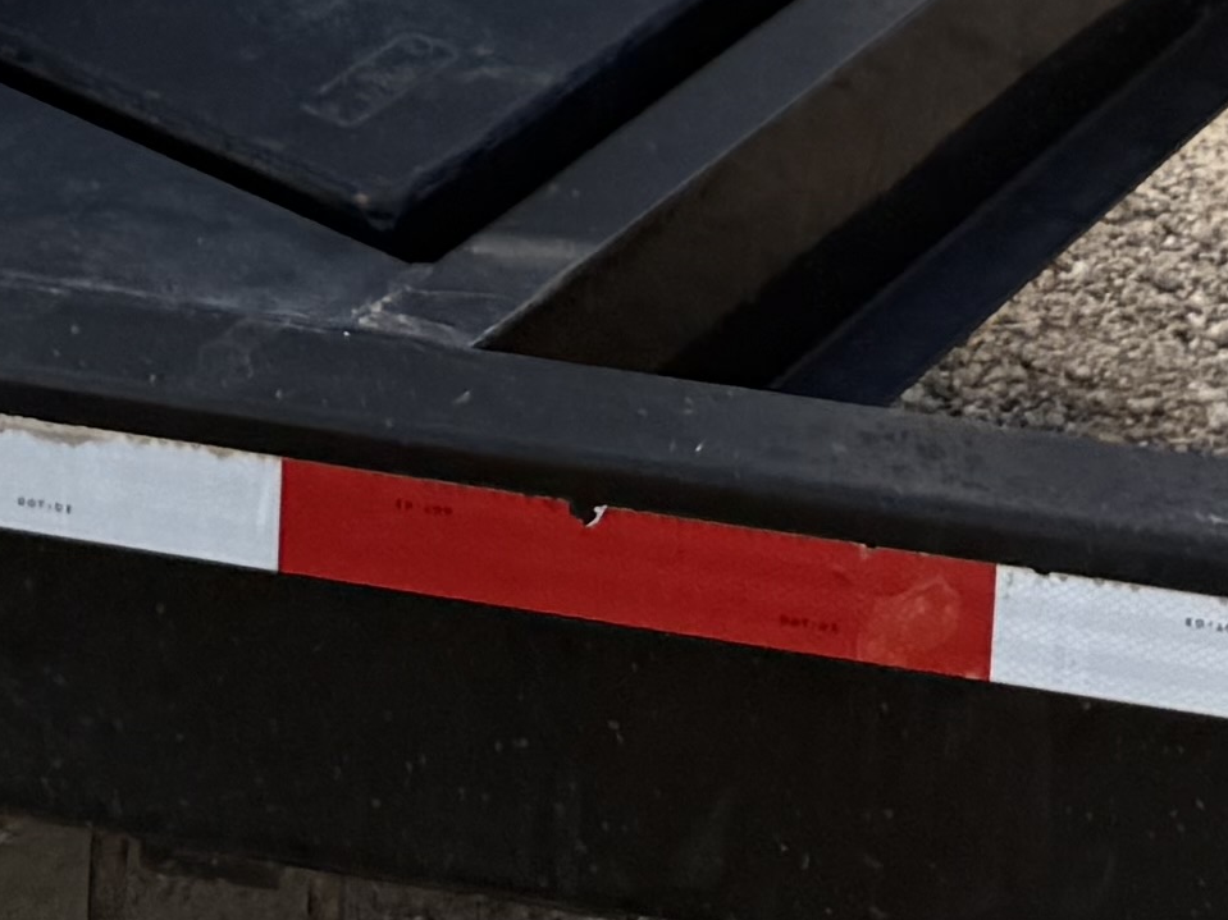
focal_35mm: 143
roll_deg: -1.1
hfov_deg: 13.2
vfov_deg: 8.7
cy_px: -1777
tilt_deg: -8.5
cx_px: -499
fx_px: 5072
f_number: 1.78
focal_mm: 6.76
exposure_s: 1/3145
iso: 80
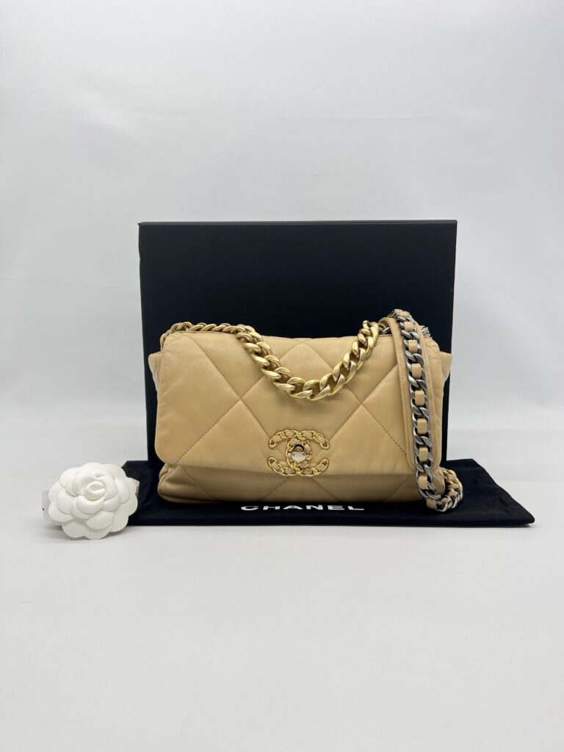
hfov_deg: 53.1
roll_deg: -0.1
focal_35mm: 26
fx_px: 565
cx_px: 282
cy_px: 376
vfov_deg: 67.3
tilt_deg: -6.5
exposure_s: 1/113
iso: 32
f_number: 1.5
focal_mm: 5.7
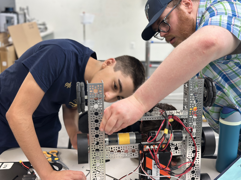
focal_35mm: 48
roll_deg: +0.6
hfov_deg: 39.7
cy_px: 90
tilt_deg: -15.0
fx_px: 334
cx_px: 120
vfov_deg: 30.3
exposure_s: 1/60
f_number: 1.78
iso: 125
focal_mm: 6.86
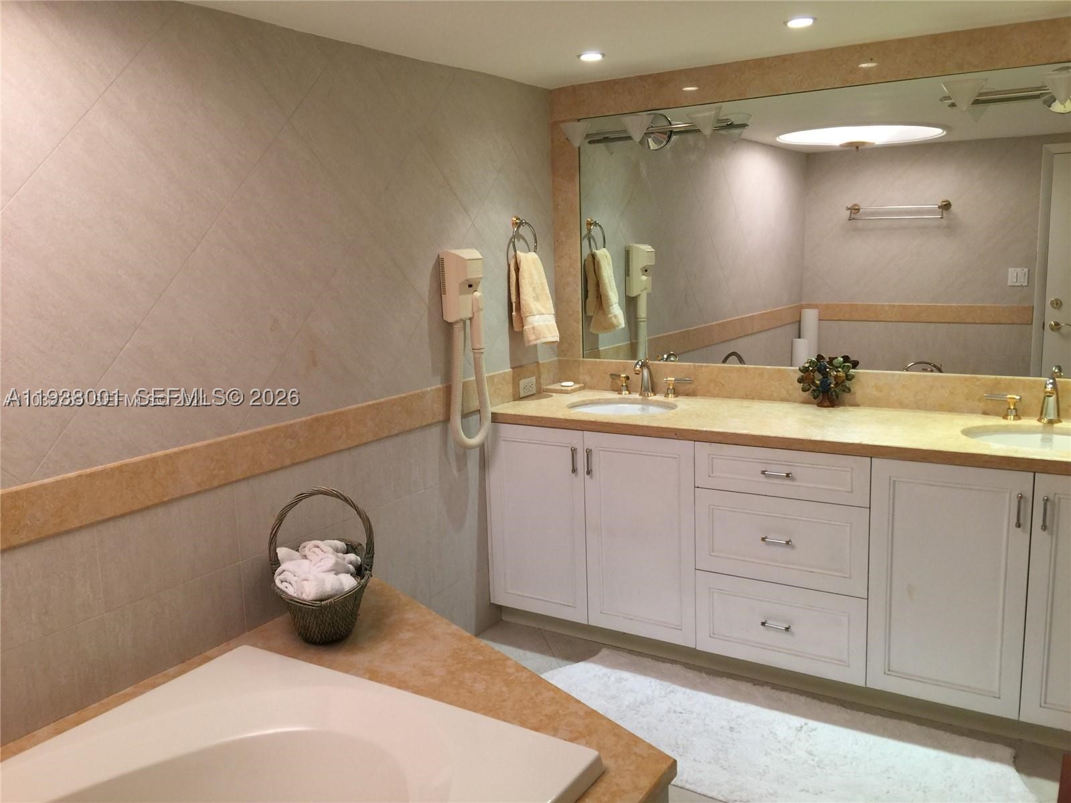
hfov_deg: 61.7
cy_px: 402
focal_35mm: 29
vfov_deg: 48.2
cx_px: 536
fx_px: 897
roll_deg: +1.6
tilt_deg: -9.3
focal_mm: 4.15
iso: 32
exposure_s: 1/15
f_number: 2.2
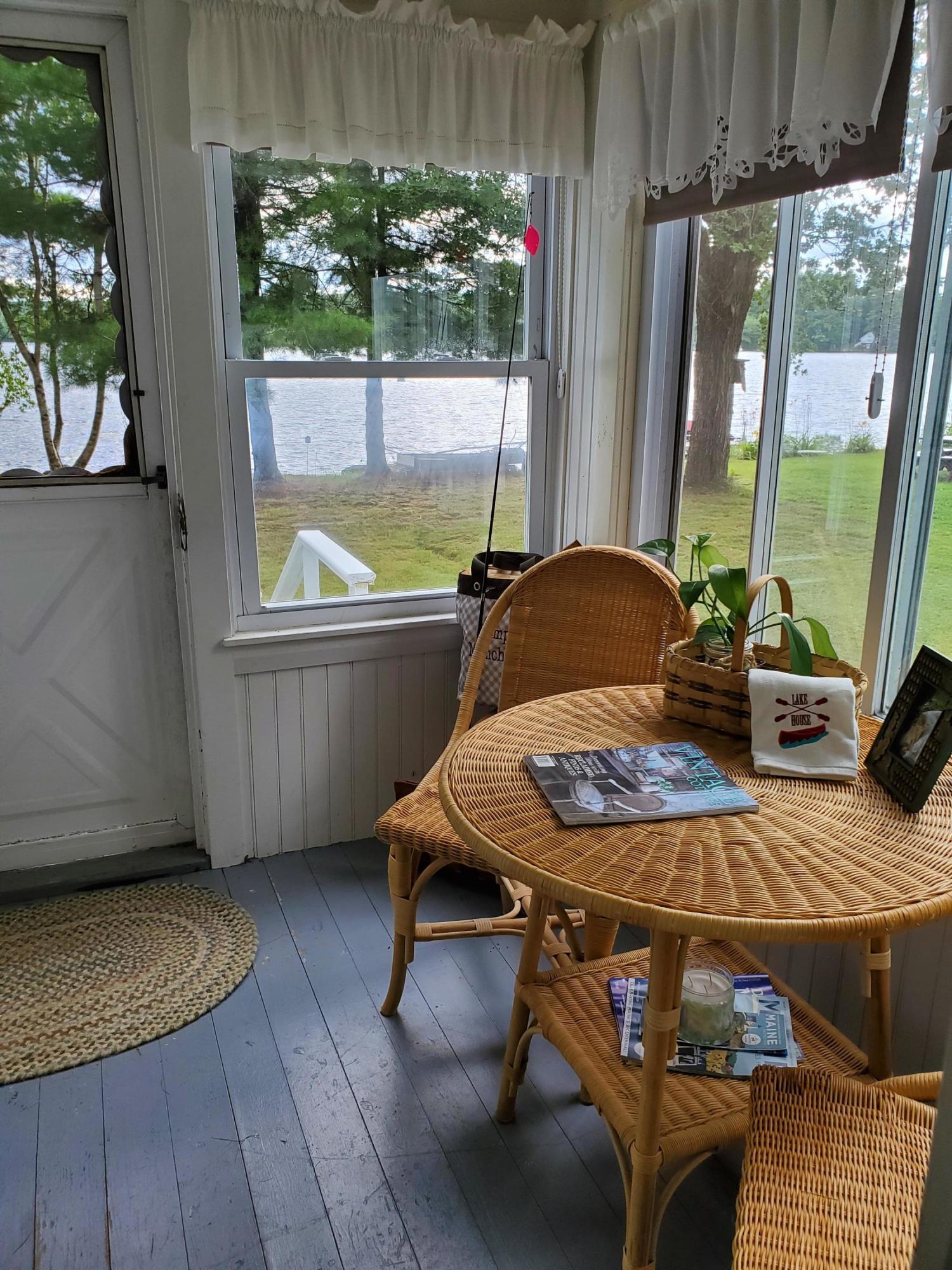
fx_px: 953
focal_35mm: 26
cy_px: 635
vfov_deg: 67.3
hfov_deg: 53.1
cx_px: 476
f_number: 2.4
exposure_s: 1/113
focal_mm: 4.3
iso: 80
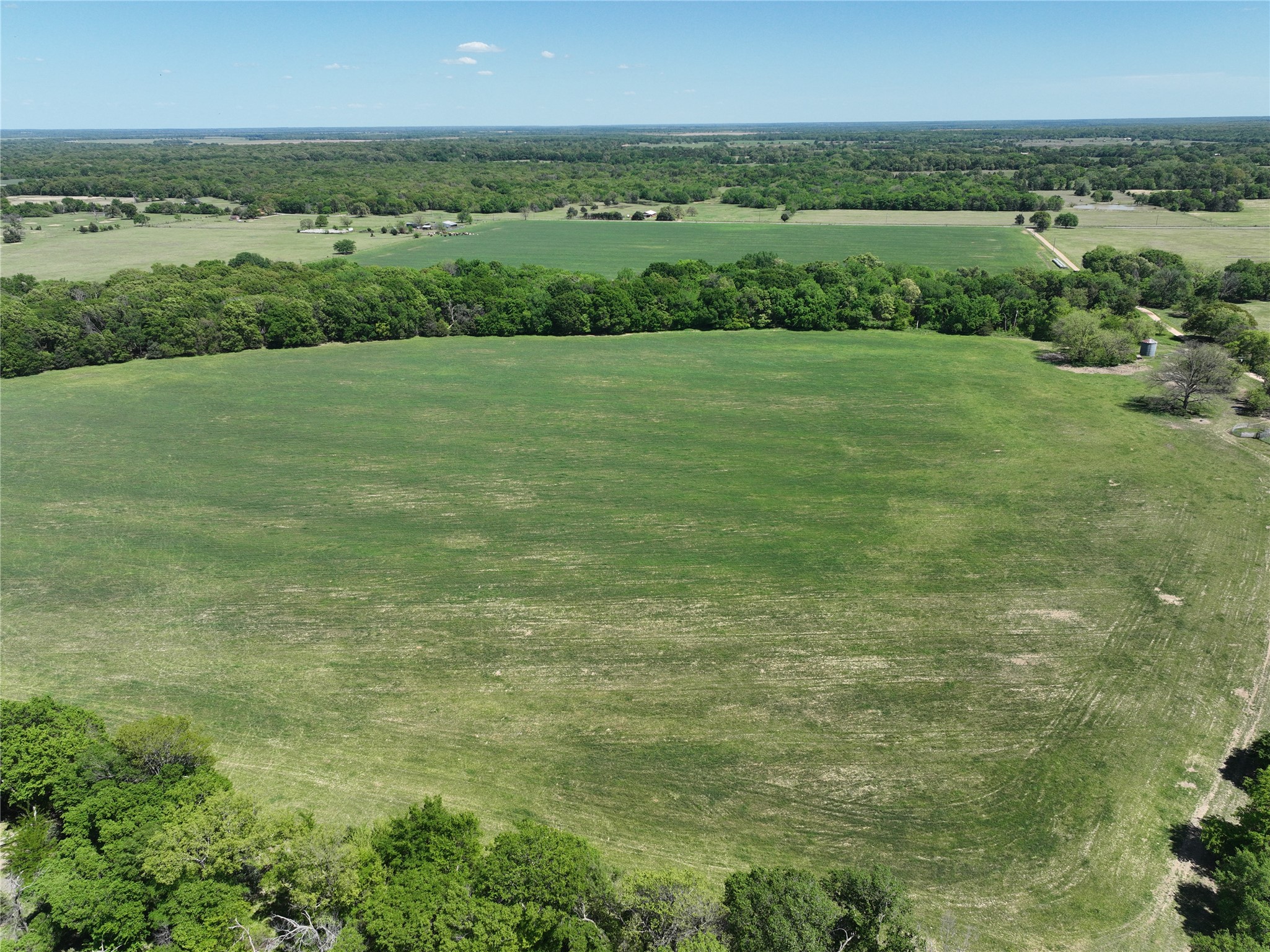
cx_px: 635
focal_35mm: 24
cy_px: 476
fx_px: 880
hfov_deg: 71.6
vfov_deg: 56.8
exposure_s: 1/1600
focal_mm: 12.29
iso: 100
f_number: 2.8
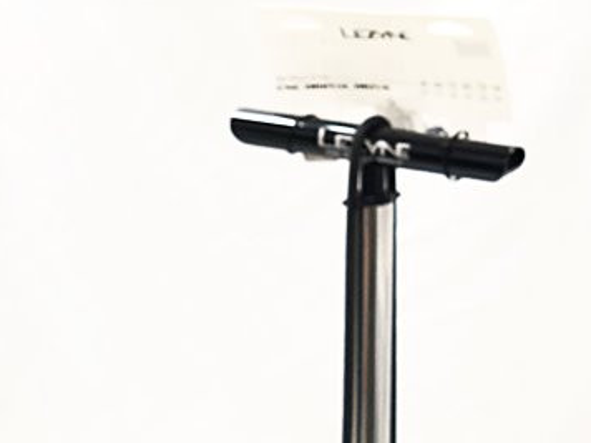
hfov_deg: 16.8
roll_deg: +0.6
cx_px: 340
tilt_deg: -21.6
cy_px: 491
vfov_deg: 12.4
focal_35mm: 117
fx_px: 1998
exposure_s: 1/33
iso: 100
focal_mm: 6
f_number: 2.4
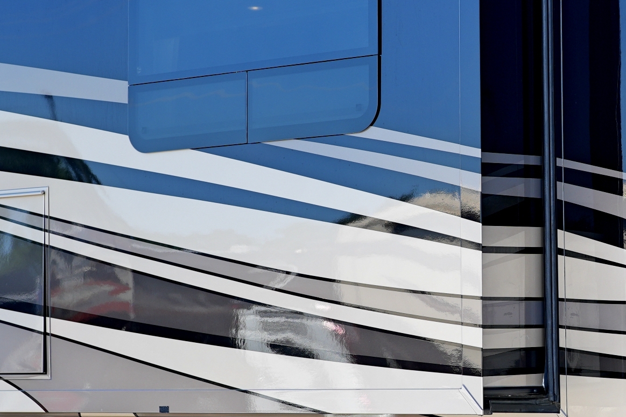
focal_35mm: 129
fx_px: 2243
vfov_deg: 10.6
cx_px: 568
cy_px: 266
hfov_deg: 15.7
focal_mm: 50
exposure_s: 1/320
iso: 100
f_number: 3.2
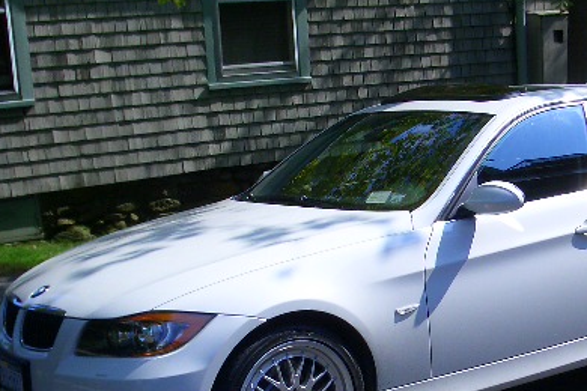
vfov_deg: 19.3
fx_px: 1141
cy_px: 296
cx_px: 420
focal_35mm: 70
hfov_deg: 28.5
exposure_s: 1/400
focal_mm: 6.8
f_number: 4.6
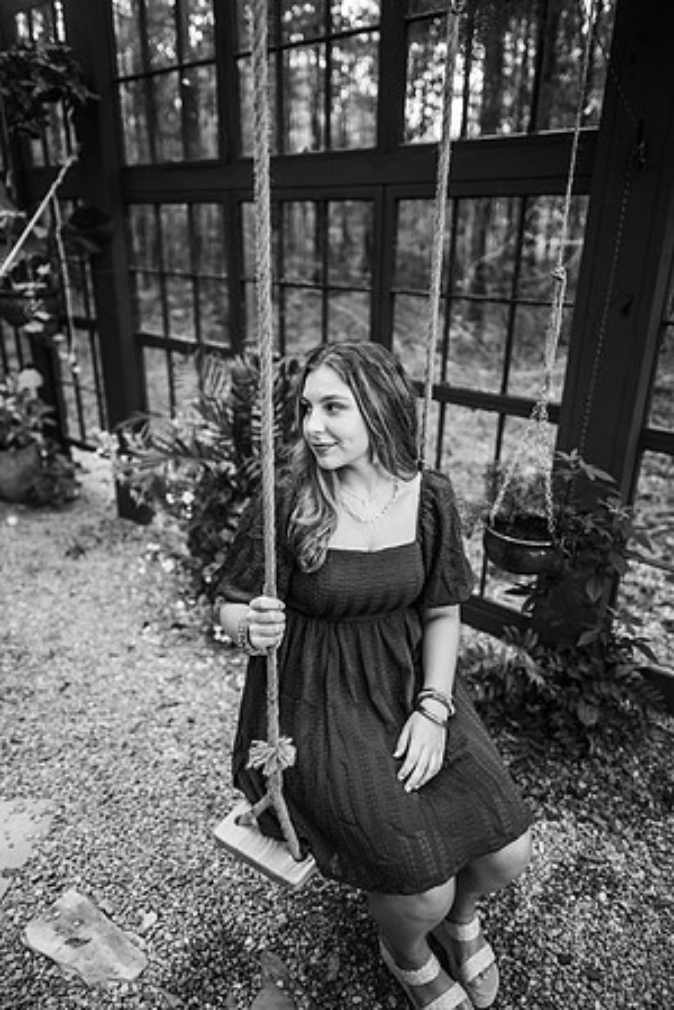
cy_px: 505
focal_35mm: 24
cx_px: 337
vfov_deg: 73.7
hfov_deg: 53.1
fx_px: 674
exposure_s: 1/320
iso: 400
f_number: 2.2
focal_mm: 24
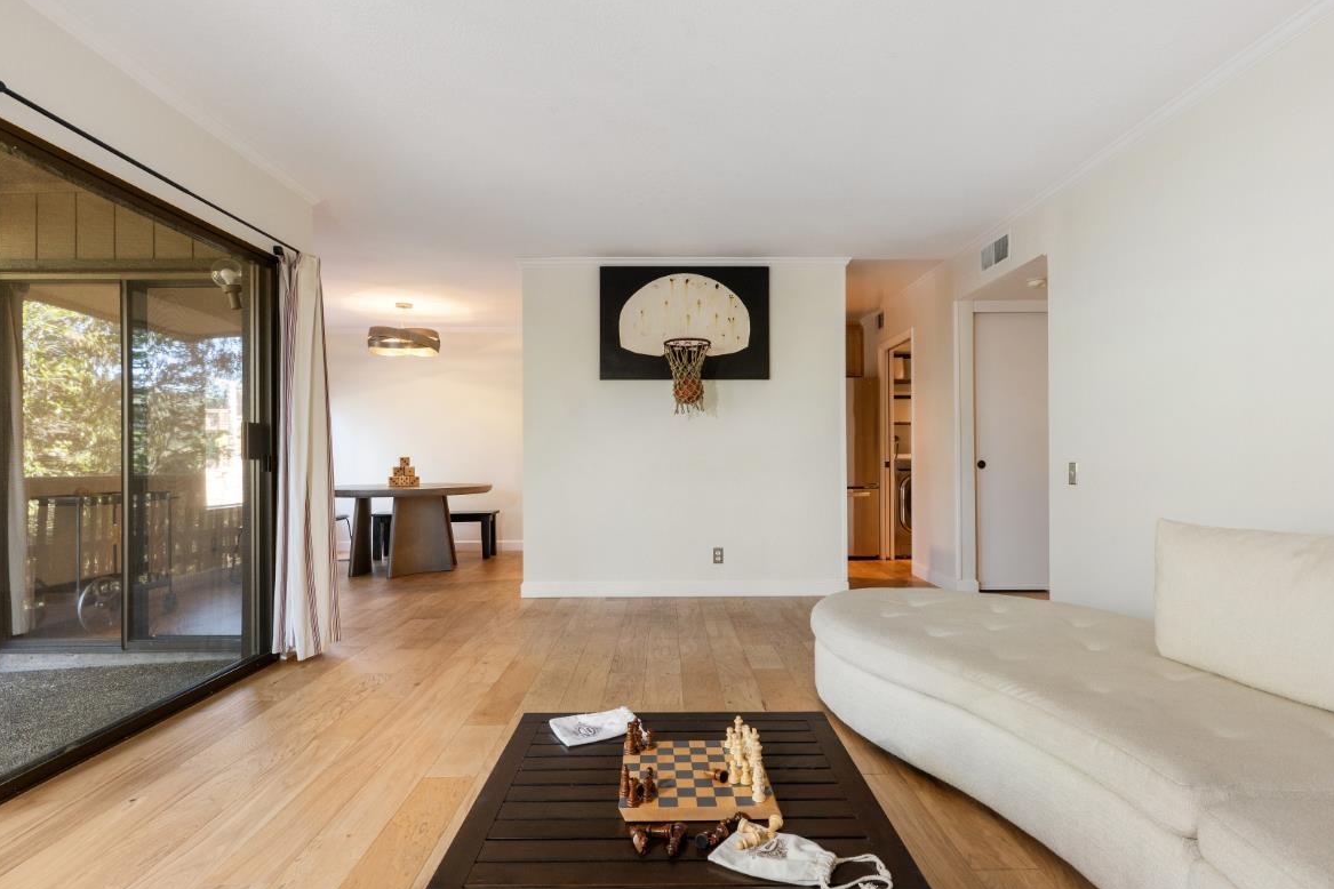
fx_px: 667
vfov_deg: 67.4
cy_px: 458
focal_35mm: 18
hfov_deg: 90.0
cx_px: 668
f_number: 11
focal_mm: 14
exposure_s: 1/3
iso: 400
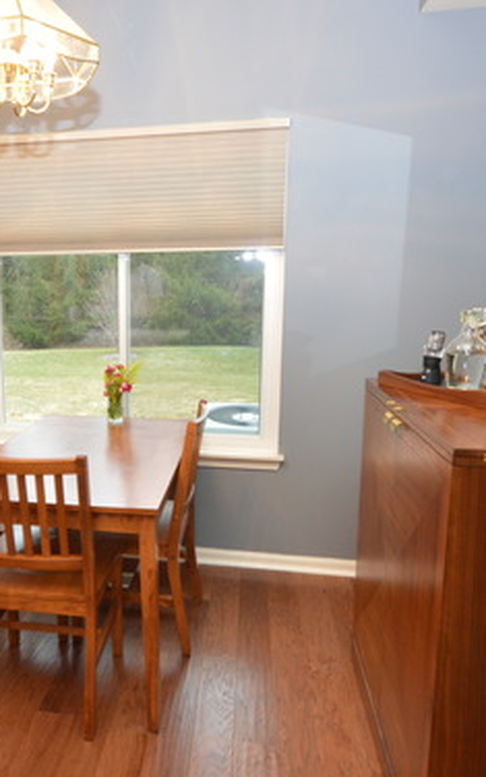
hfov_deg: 46.3
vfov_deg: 70.4
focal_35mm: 26
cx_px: 136
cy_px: 405
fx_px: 551
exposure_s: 1/60
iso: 800
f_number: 3.5
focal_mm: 10
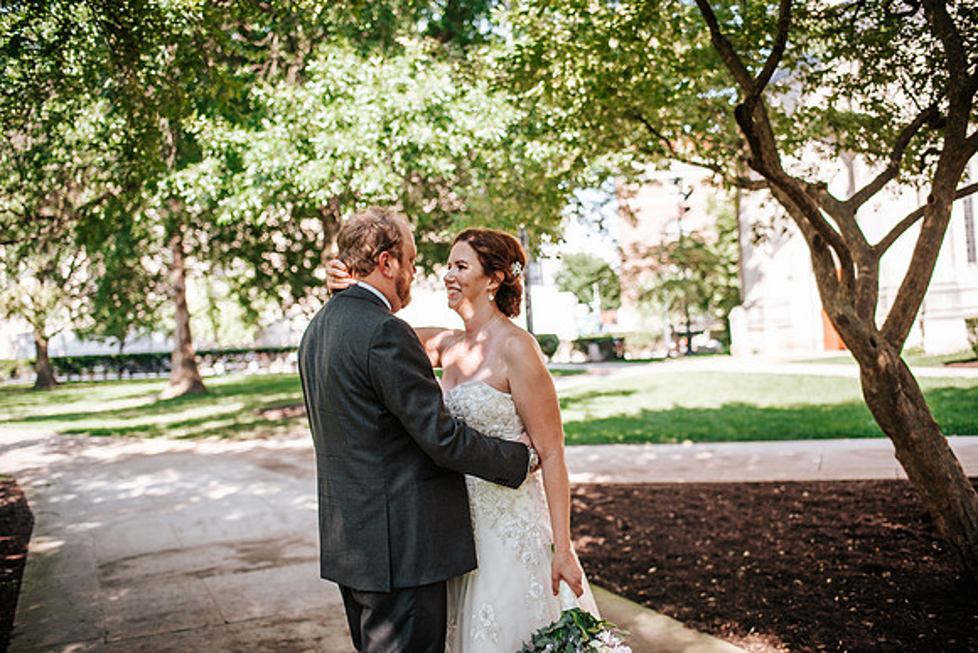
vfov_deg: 37.9
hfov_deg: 54.4
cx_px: 489
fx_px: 951
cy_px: 326
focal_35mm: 35
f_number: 2.2
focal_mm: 35
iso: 100
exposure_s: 1/500
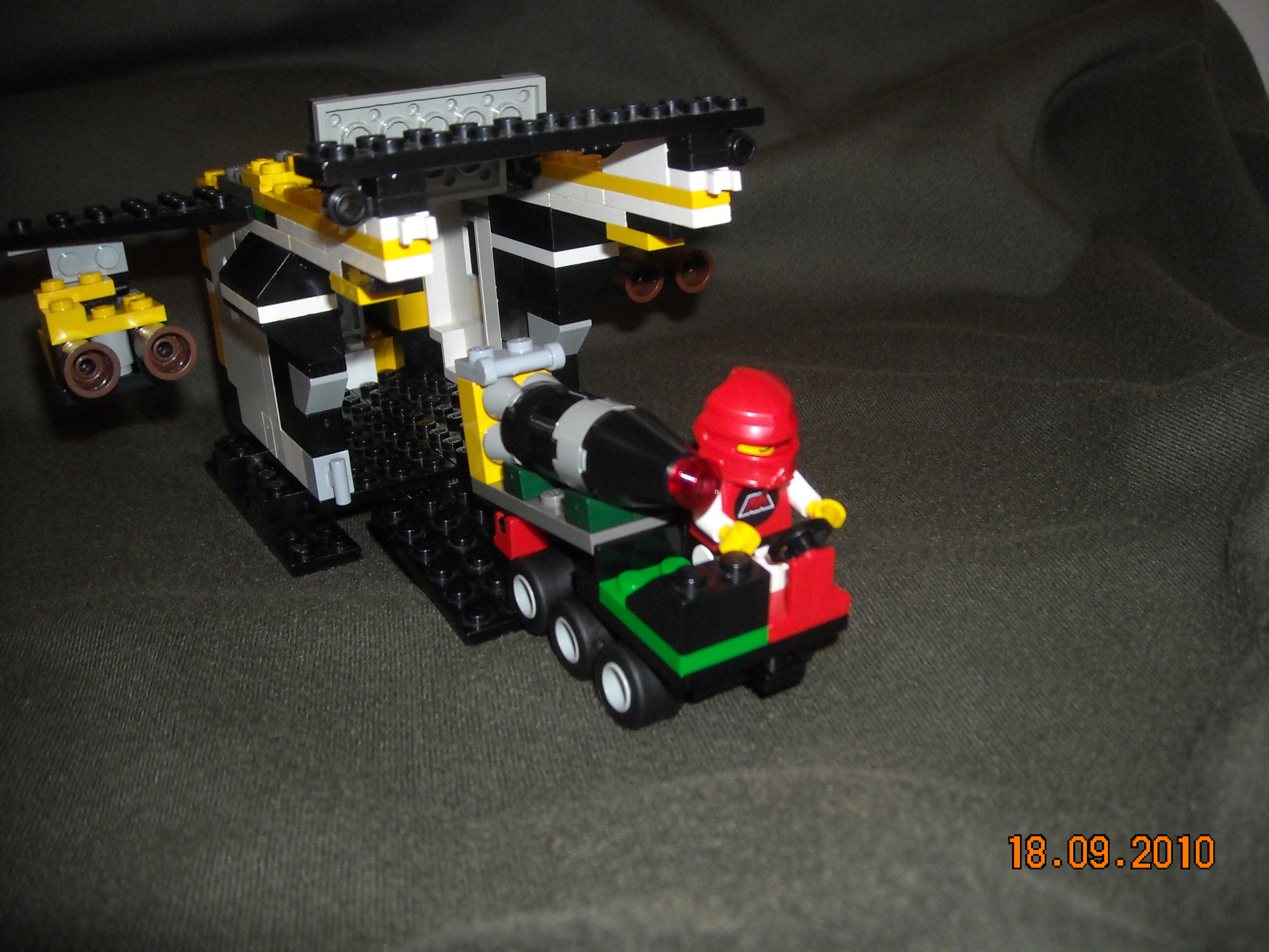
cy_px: 476
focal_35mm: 35
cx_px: 634
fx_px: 1283
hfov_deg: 52.6
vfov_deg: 40.7
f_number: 5.6
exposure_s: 1/60
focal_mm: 5.7
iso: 200
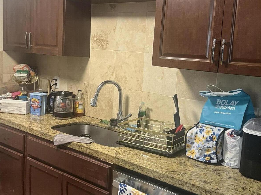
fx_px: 332
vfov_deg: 32.9
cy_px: 94
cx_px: 137
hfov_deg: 42.9
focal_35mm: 44
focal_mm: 5.7
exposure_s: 1/60
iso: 320
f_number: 1.5
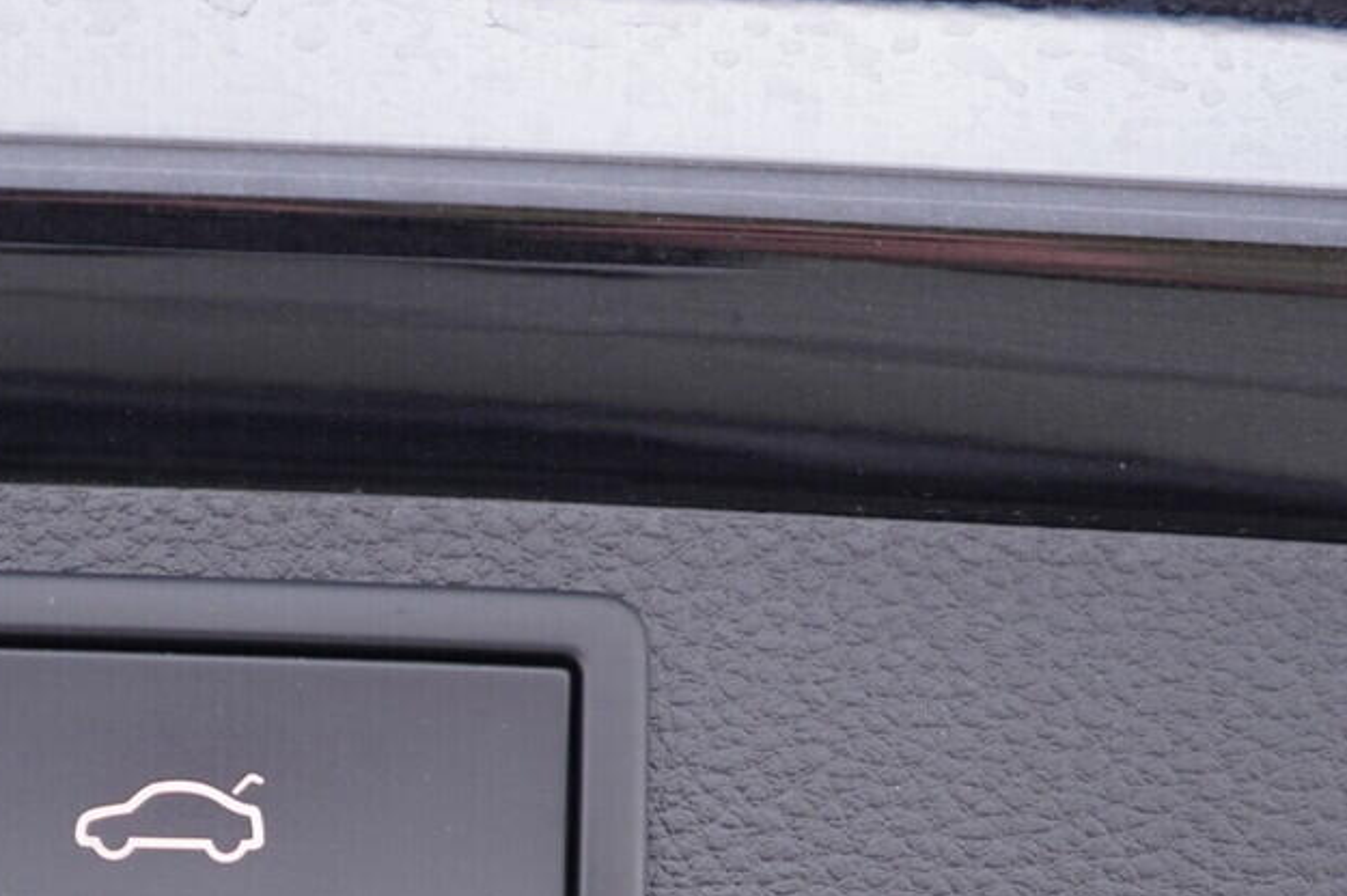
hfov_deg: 23.9
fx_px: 3104
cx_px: 175
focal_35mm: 83
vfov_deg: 16.0
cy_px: 976
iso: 320
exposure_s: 1/40
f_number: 2.8
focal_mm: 24
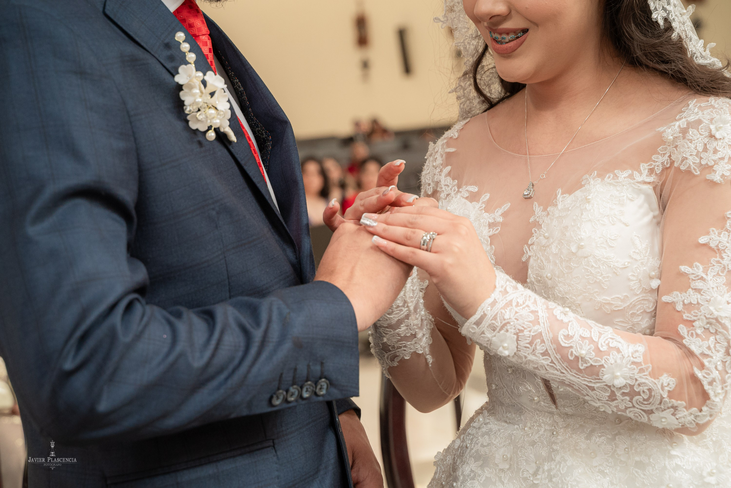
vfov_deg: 18.2
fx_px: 1523
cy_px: 244
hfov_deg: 27.0
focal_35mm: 75
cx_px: 366
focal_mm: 75
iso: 2000
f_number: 6.3
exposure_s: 1/200
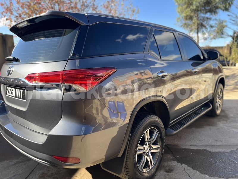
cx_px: 119
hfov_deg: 67.3
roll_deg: +0.7
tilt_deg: -10.0
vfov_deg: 53.1
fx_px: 179
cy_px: 90
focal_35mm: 26
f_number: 1.6
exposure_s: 1/563
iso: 50
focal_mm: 5.1
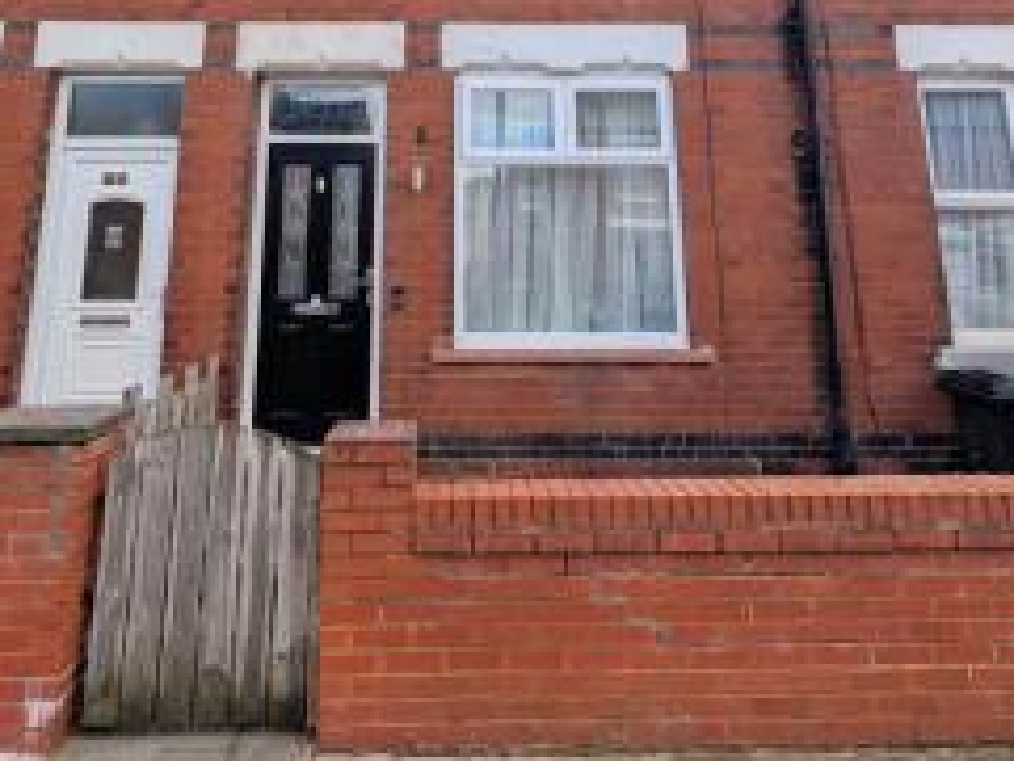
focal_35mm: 21
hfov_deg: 78.8
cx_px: 465
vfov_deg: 57.2
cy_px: 120
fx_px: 615
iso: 50
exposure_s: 1/7299
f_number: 1.7
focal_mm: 2.02
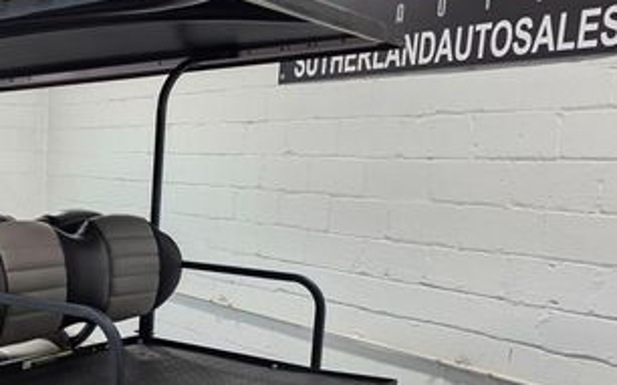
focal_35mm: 51
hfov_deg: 36.1
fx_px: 857
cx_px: 16
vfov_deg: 25.0
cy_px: 292
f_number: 1.7
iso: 100
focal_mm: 6.3
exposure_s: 1/120
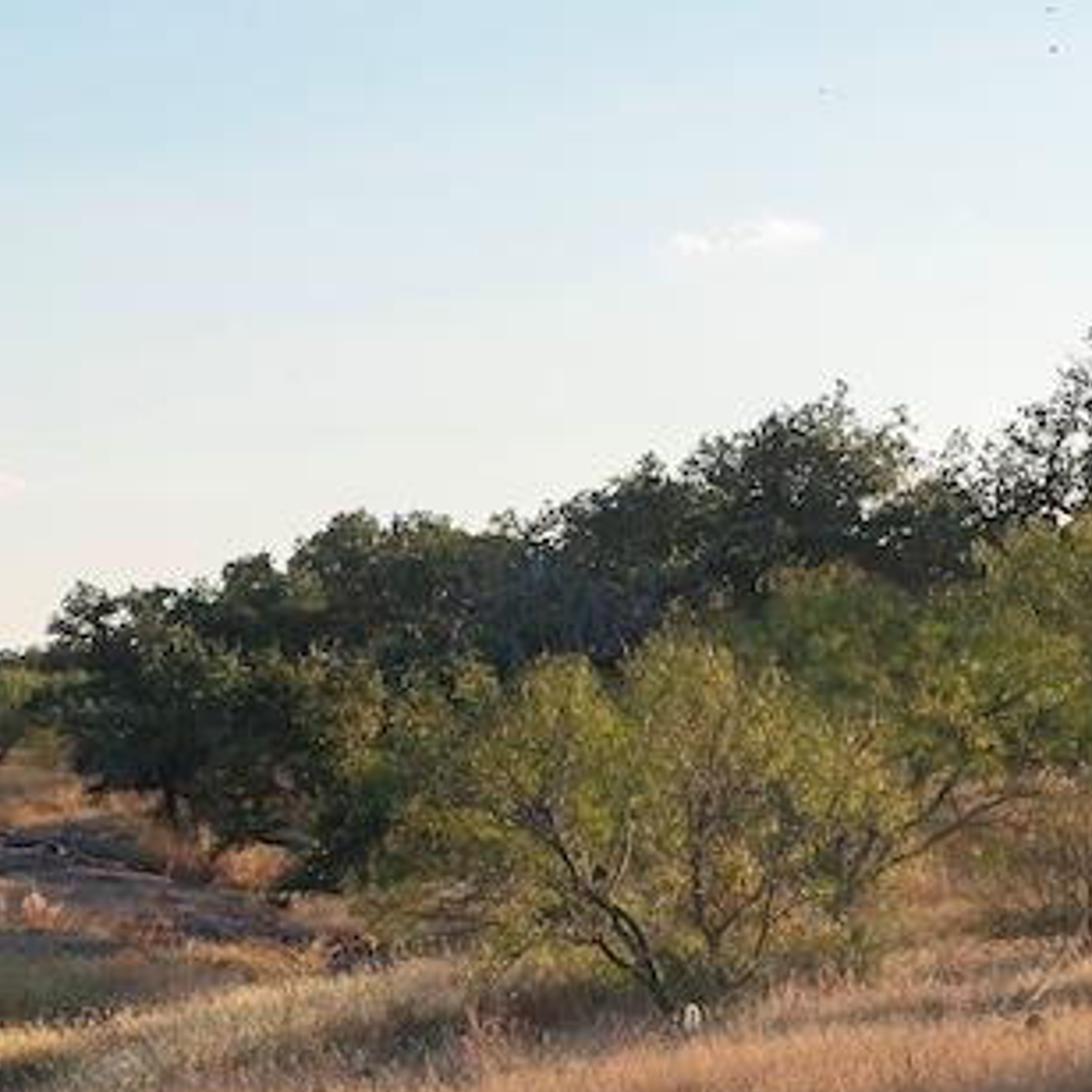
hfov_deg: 11.4
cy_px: 1014
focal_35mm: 152
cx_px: 152
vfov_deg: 11.4
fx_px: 5425
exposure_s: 1/250
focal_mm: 55
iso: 400
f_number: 13
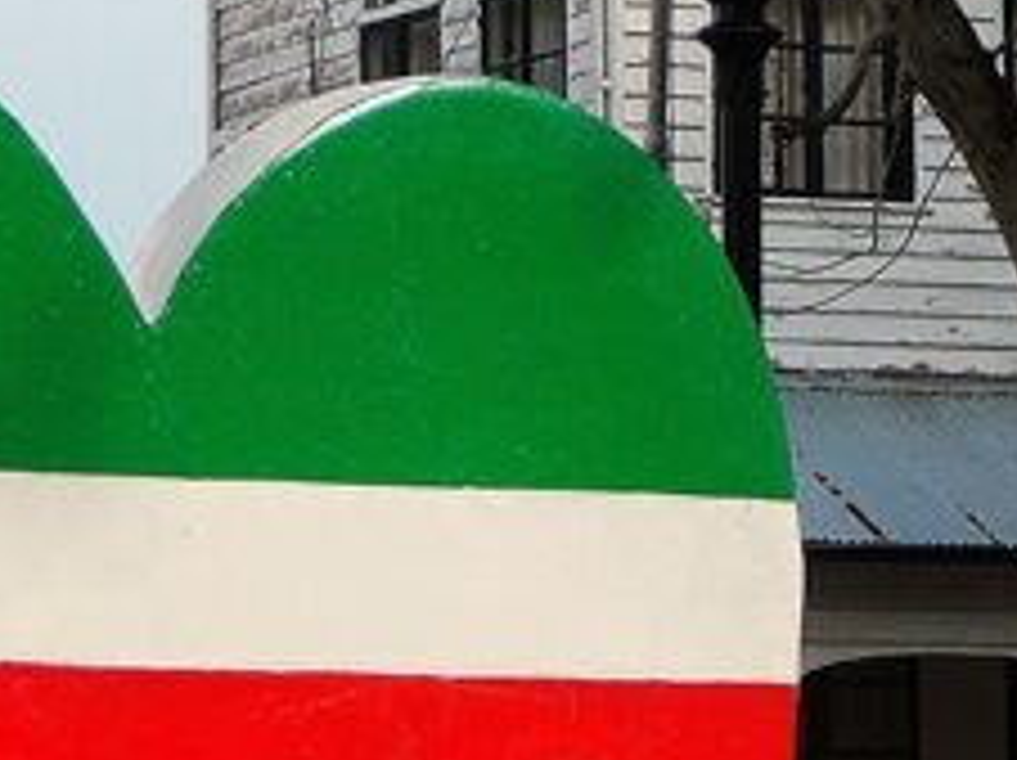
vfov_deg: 5.0
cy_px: 904
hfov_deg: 6.7
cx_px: 248
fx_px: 8687
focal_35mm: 296
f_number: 5
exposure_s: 1/250
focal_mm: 15.9
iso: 80
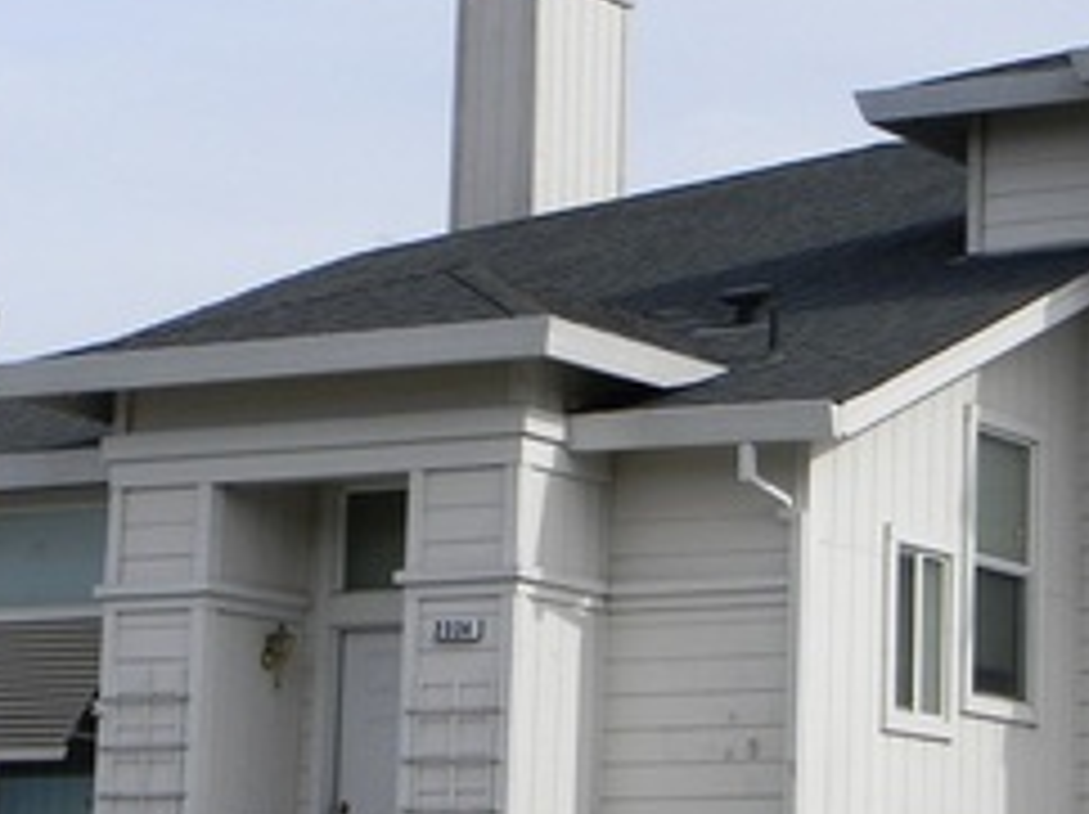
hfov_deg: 17.2
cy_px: 481
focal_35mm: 113
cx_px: 1006
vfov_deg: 13.1
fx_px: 3551
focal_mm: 7.3
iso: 80
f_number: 3.8
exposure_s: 1/712
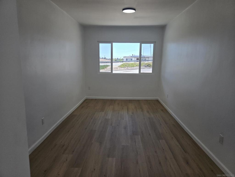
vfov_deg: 58.9
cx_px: 118
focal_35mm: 23
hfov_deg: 73.9
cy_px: 88
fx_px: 156
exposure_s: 1/848
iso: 80
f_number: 1.8
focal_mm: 5.4
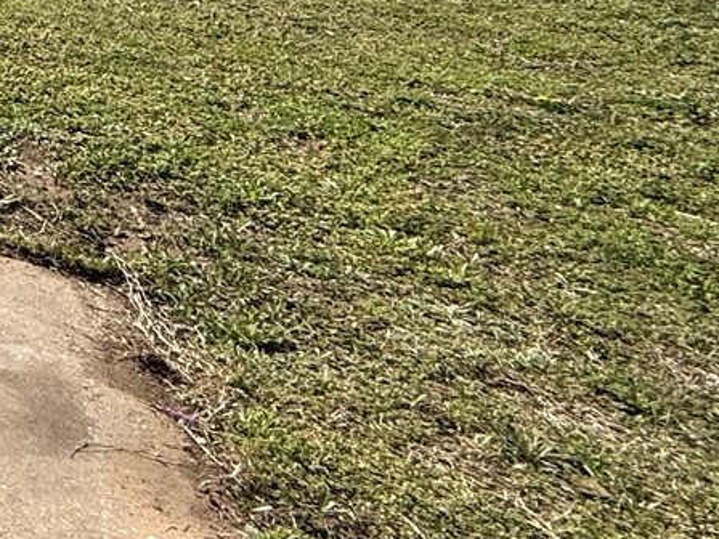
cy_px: -127
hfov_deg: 20.0
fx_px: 1246
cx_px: -656
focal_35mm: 60
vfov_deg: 22.3
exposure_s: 1/2237
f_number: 2.2
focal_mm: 2.22
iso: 50
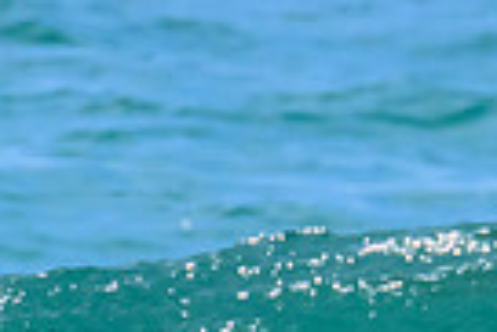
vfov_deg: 0.3
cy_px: 223
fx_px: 63987
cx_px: 911
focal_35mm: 4630
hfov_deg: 0.4
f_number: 16
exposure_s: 1/2000
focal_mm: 800
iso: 2800
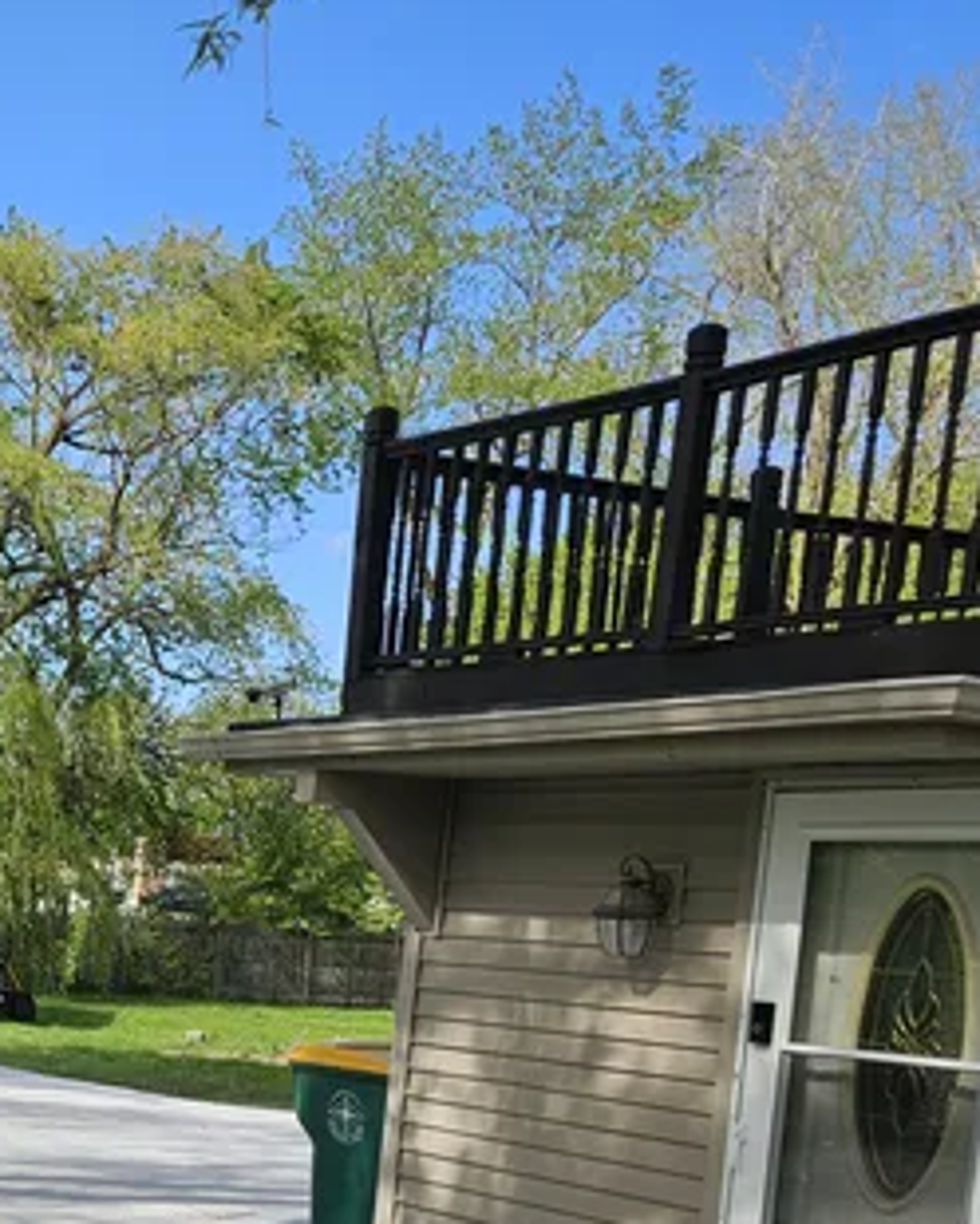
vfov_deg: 31.1
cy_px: 1078
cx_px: -530
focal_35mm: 58
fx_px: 2103
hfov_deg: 21.5
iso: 10
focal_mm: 6.3
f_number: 1.7
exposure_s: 1/542
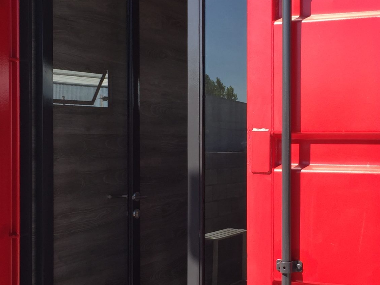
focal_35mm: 66
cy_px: 142
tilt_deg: -0.7
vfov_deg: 22.3
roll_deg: -1.5
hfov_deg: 29.4
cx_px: 199
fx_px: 725
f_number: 2.2
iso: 32
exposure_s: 1/590
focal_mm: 4.15
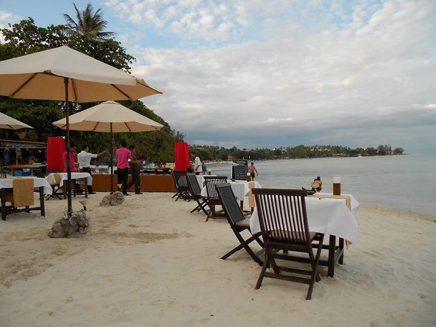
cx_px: 218
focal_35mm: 26
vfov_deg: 53.1
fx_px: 327
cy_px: 164
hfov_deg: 67.3
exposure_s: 1/320
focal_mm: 4.6
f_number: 3.2
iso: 80
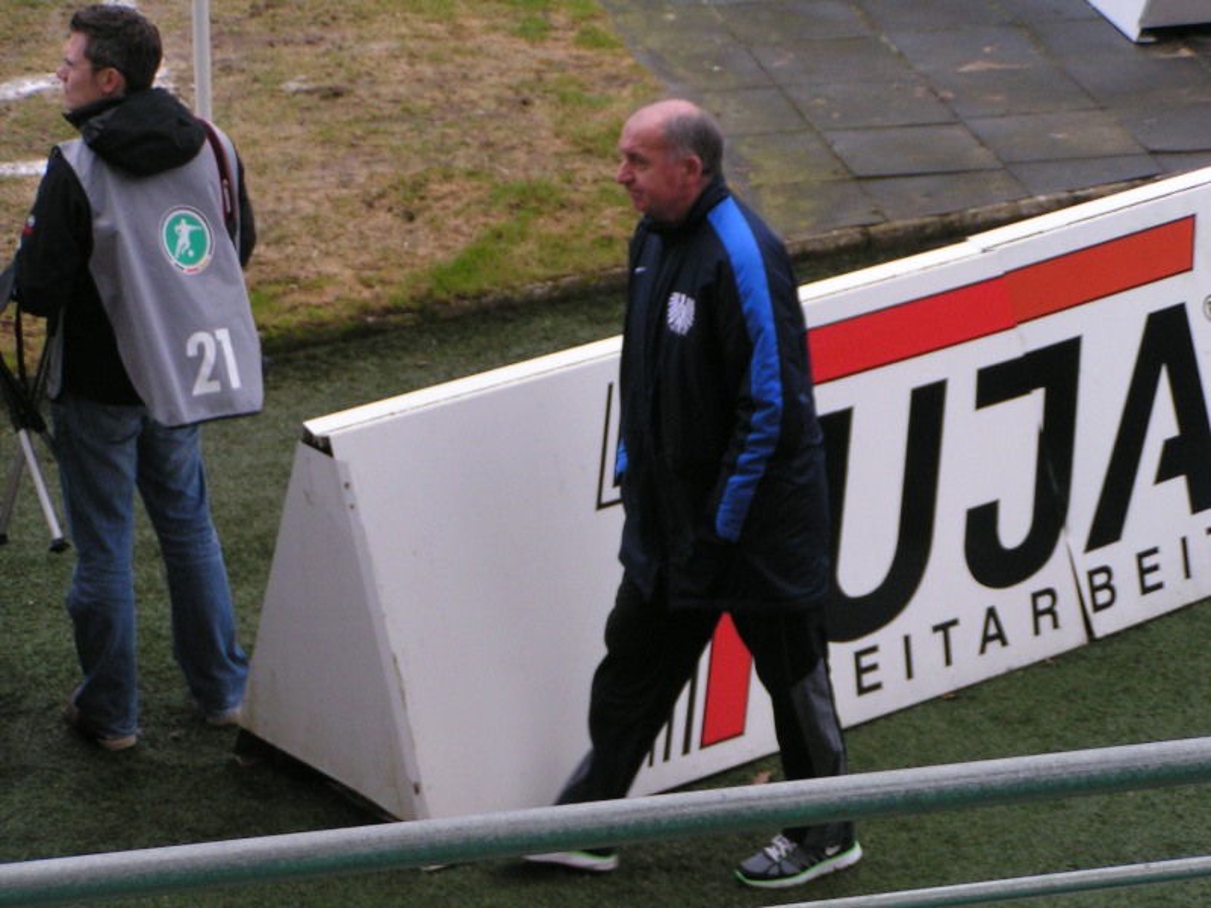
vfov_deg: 11.9
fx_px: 4373
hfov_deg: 15.8
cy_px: 454
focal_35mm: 125
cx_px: 606
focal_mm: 19.1
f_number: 3.5
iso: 125
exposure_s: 1/125
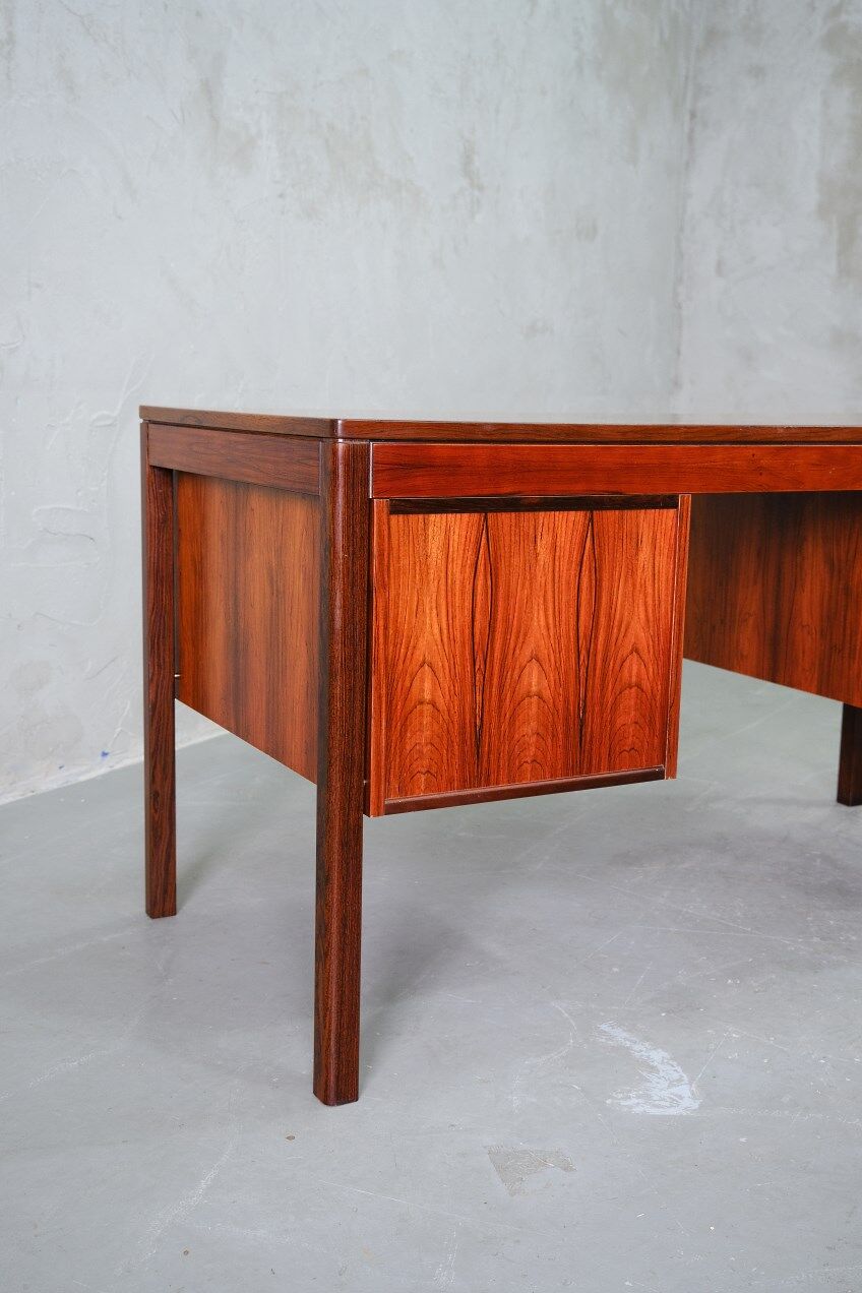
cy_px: 646
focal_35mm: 37
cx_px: 431
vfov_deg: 51.9
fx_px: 1329
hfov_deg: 35.9
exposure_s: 1/38
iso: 1000
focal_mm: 24.7
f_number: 4
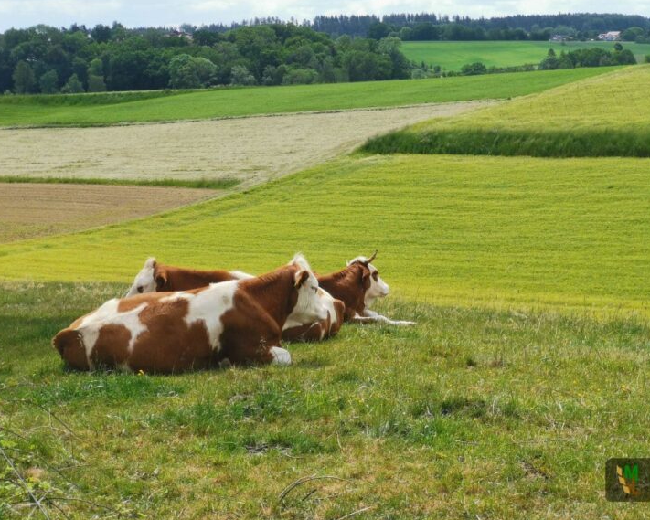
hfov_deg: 19.8
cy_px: 259
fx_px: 1866
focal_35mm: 97
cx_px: 325
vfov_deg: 15.9
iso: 50
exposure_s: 1/909
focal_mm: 7.48
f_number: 2.4
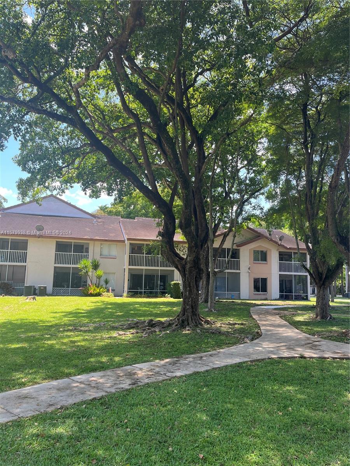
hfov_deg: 53.1
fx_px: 351
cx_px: 175
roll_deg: -1.9
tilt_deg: +6.6
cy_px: 233
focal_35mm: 26
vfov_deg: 67.3
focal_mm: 5.1
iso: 50
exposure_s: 1/337
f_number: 1.6
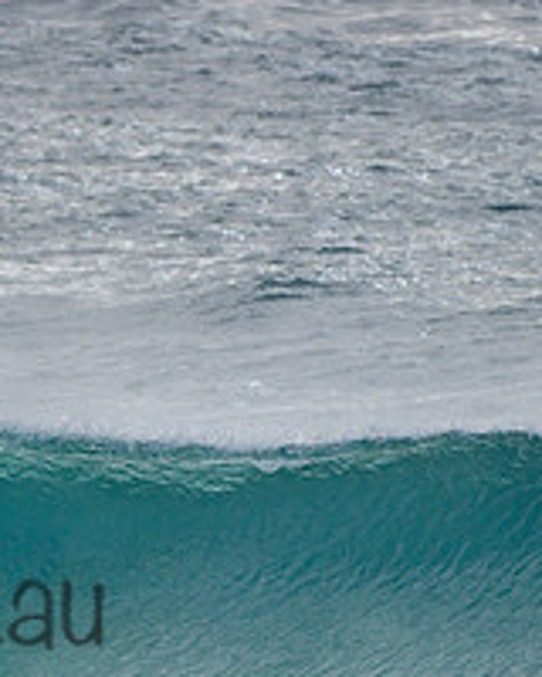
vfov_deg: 1.2
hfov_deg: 0.9
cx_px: -331
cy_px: 492
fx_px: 33406
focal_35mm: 1666
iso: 220
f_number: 5.6
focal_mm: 500
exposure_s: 1/2000
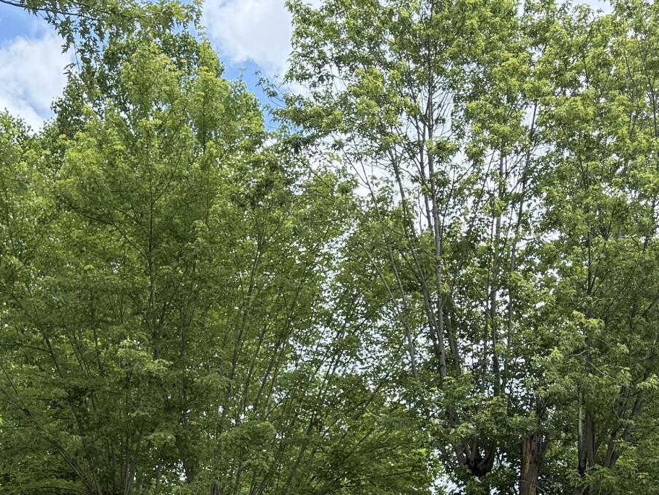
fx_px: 1505
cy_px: 781
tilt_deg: -1.0
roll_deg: -0.7
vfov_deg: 16.7
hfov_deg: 24.4
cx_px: 150
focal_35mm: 79
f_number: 1.78
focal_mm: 6.76
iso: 100
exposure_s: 1/2000
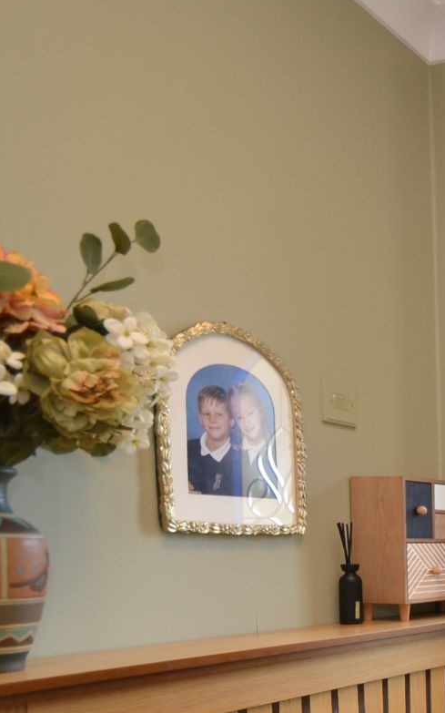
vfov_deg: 46.3
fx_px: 777
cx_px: 799
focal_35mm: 40
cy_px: 584
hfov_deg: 21.3
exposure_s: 1/60
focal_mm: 10
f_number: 3.5
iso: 450
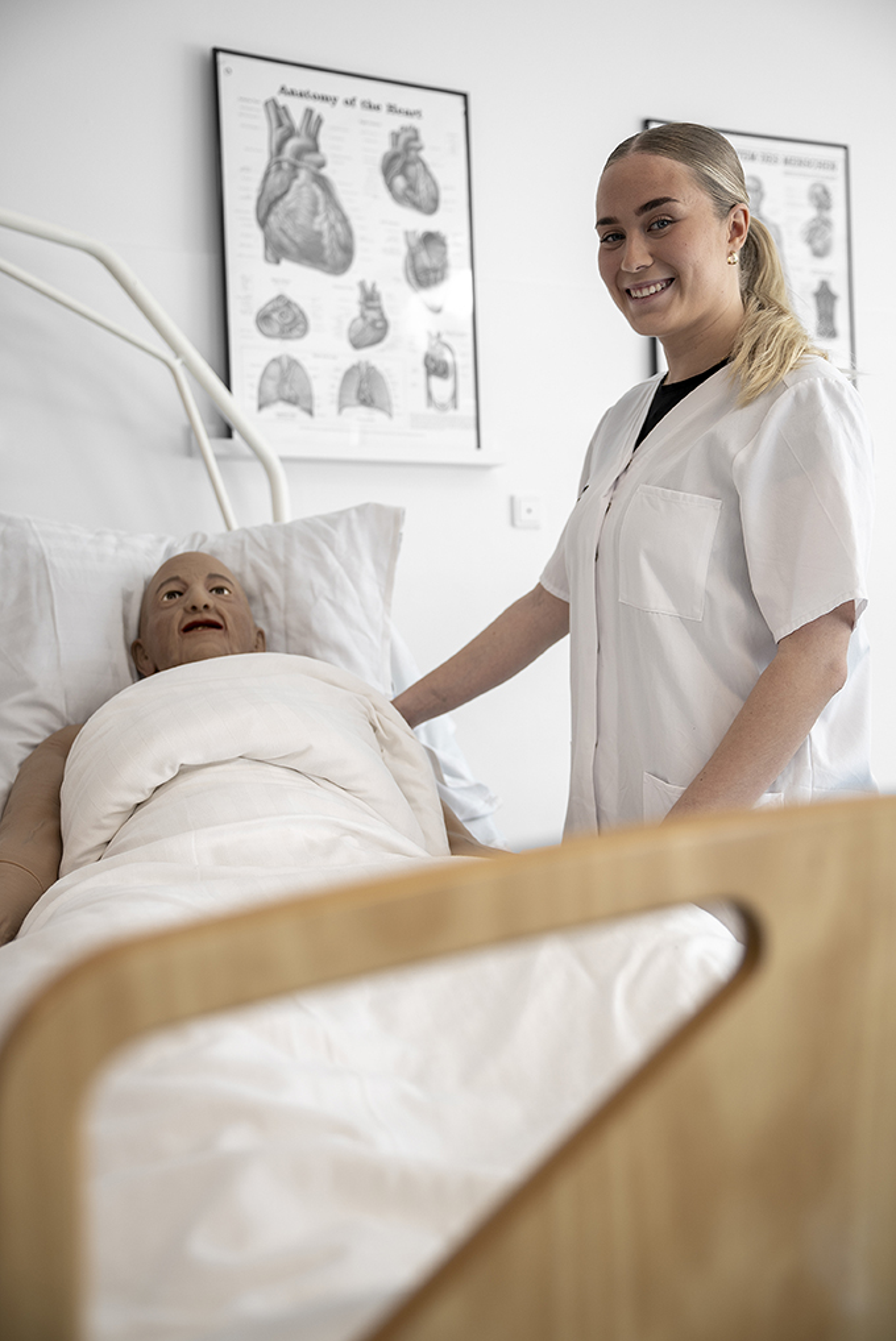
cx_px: 448
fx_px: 1491
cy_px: 670
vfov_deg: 48.4
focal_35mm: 40
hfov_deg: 33.4
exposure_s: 1/80
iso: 80
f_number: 2.8
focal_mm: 40
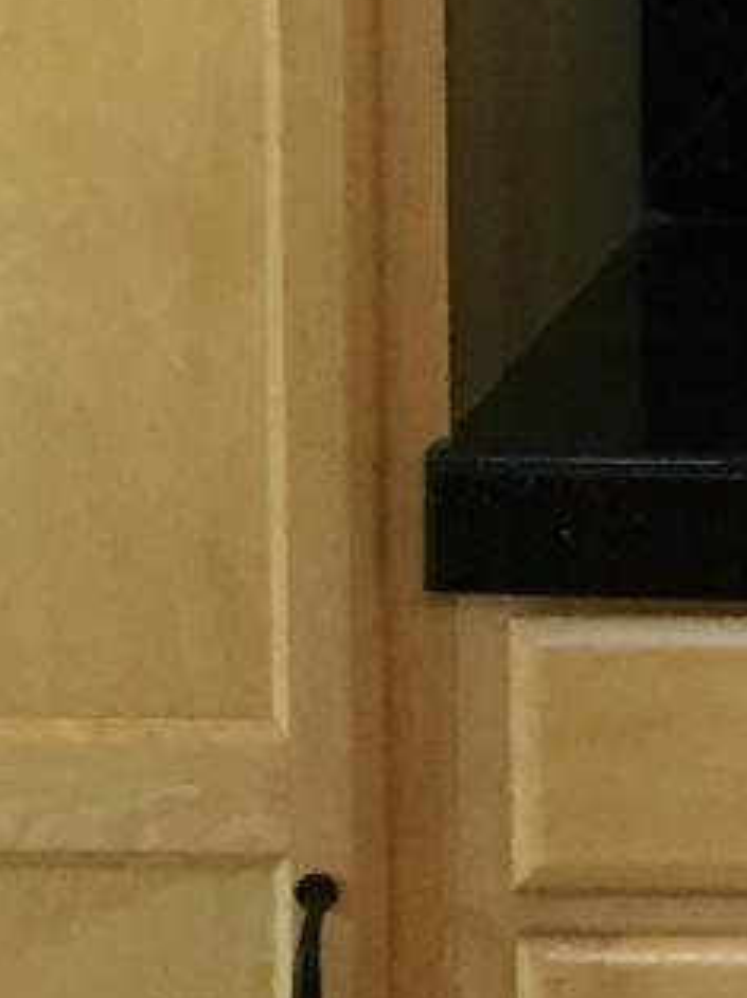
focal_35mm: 185
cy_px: -76
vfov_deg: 10.6
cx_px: 1459
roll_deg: -0.2
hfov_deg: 7.7
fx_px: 5330
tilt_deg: -7.8
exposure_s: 1/30
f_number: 2.2
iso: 125
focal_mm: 4.15
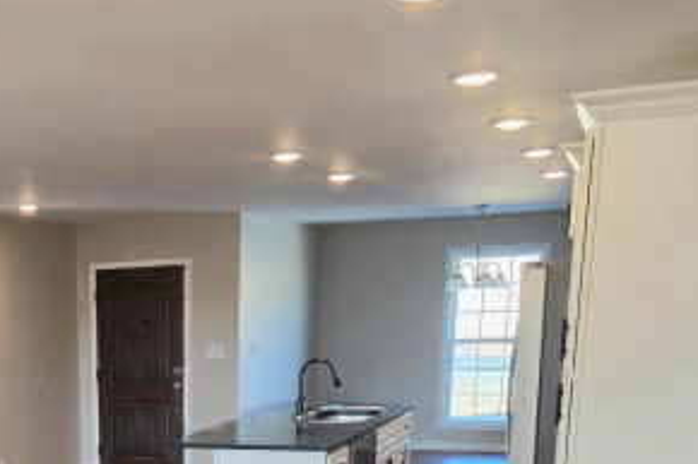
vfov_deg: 22.4
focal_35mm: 55
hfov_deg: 34.0
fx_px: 1066
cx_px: 52
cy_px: 575
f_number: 1.7
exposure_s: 1/120
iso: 100
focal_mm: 6.3
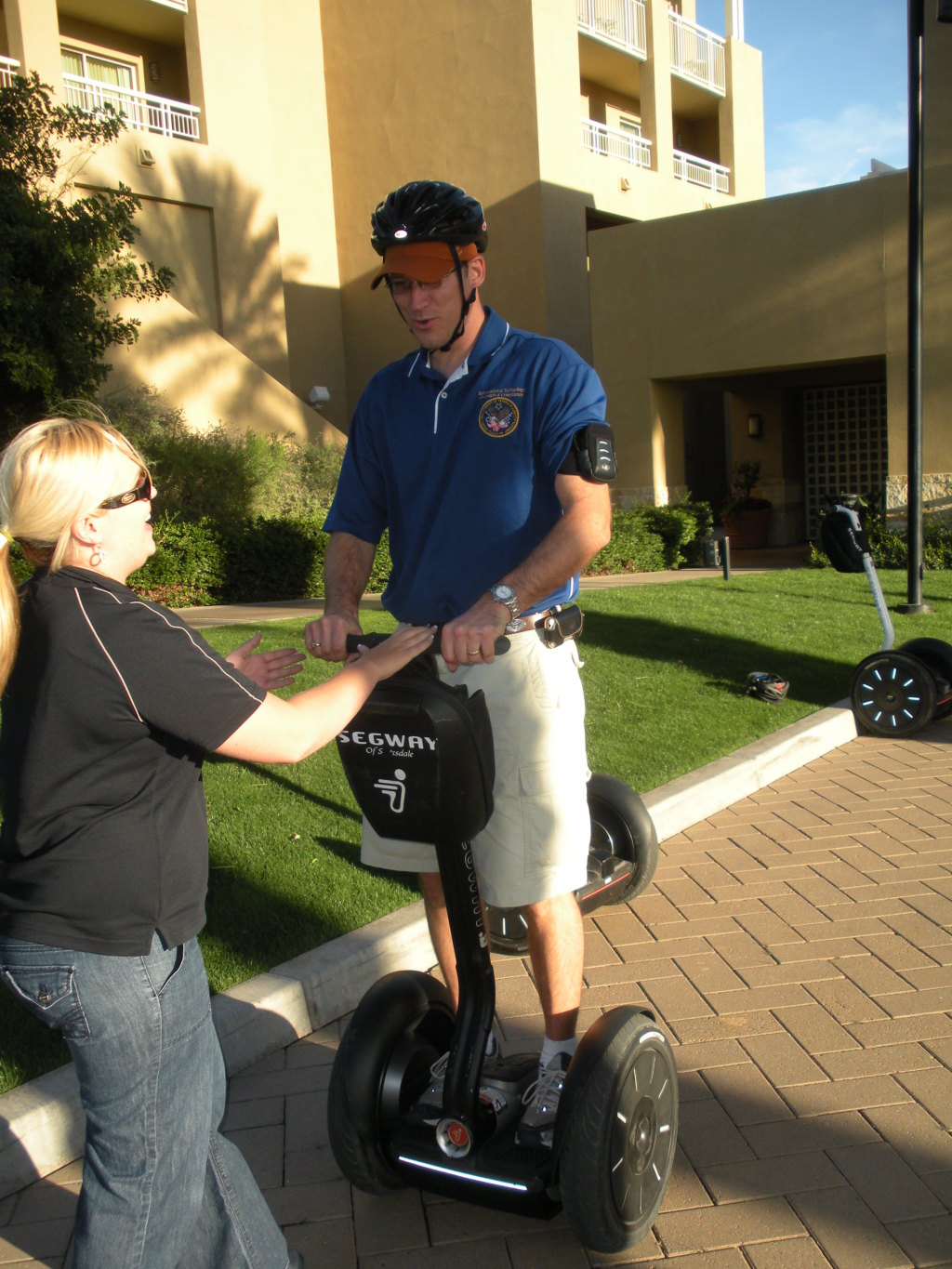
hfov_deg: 39.7
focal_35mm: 36
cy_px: 634
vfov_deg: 51.4
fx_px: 1320
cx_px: 476
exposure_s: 1/379
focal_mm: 6.3
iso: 88
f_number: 3.5
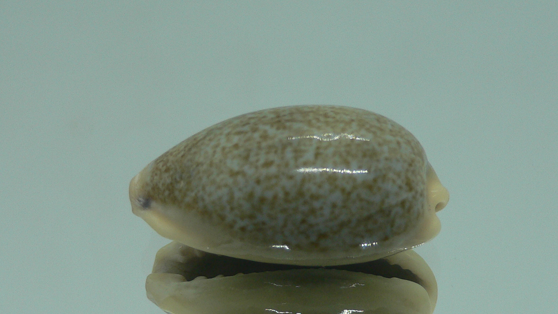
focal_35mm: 50
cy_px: 243
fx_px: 740
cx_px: 307
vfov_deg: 23.7
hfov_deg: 41.3
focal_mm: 4.6
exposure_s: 1/60
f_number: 2.8
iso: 100
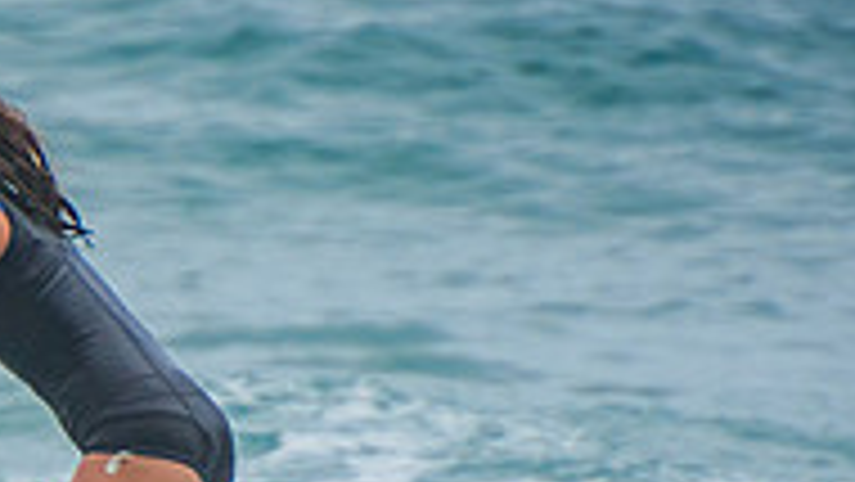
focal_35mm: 1917
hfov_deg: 1.1
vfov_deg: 0.6
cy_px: 664
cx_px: -27
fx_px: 43473
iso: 360
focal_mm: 400
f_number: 5.6
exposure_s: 1/2000
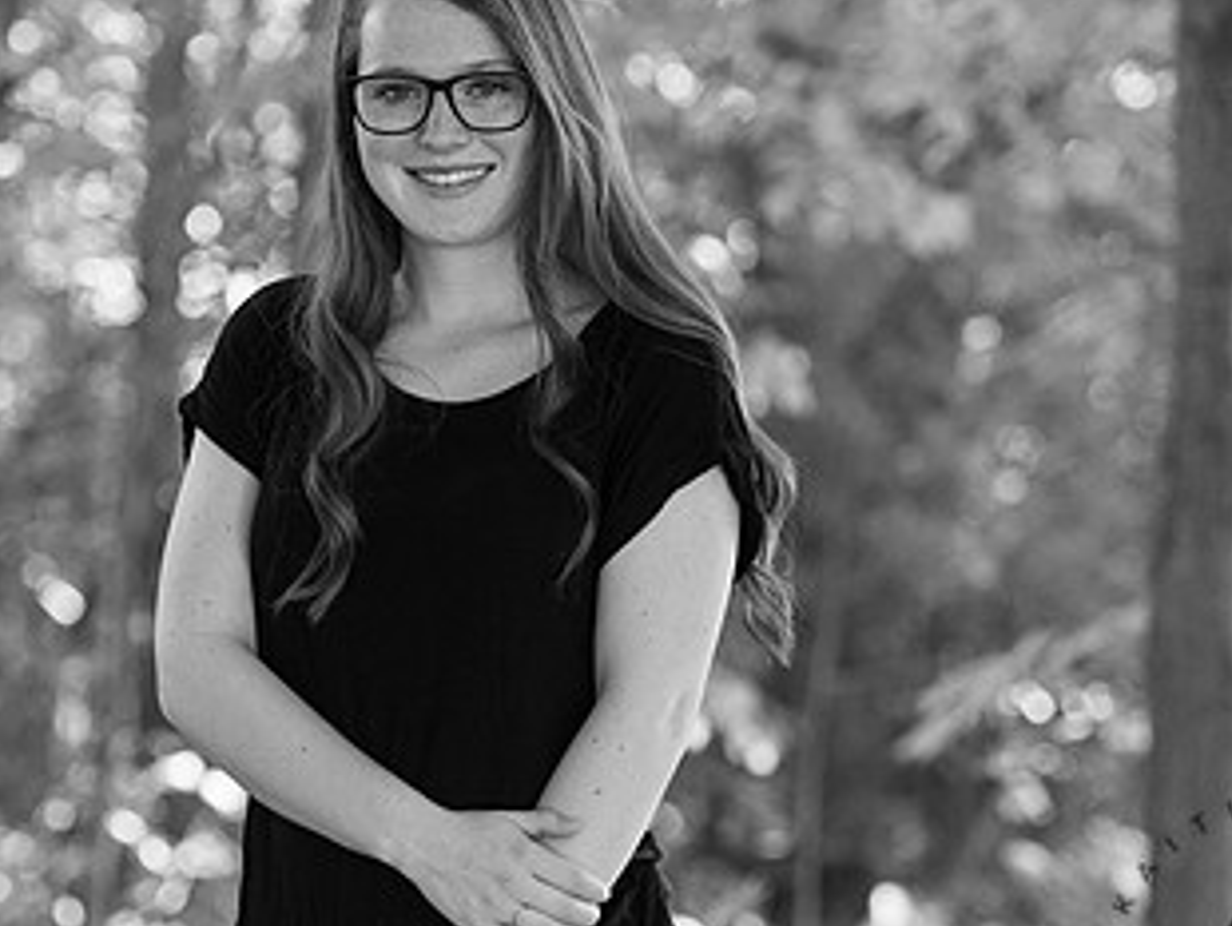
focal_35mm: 162
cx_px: 513
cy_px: 495
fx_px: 5770
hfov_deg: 12.2
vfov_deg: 9.2
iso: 400
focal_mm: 90
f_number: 2.8
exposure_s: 1/200
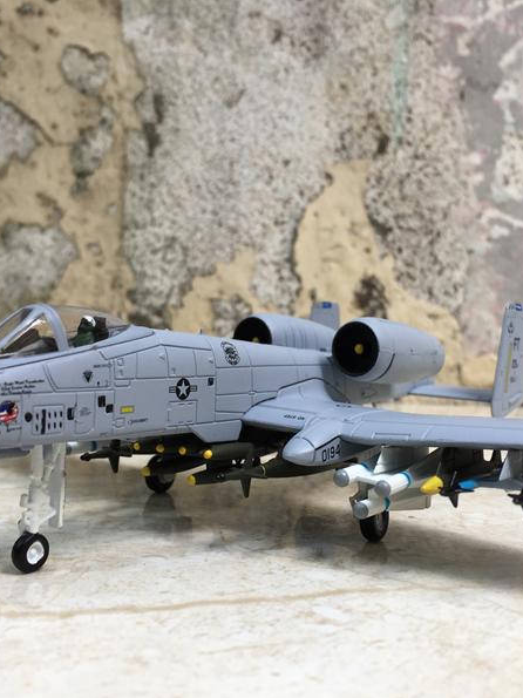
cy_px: 351
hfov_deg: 36.8
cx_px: 286
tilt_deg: -4.2
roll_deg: -3.0
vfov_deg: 47.9
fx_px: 786
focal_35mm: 39
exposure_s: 1/227
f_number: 2.2
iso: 32
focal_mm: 4.15
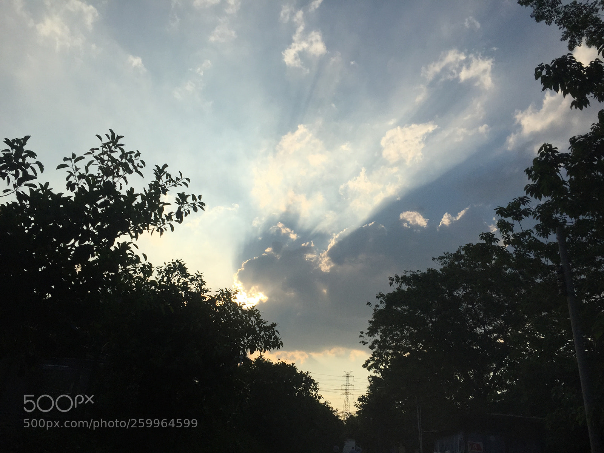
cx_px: 302
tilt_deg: +19.8
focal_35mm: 29
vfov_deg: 48.2
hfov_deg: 61.7
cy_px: 226
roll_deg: -6.4
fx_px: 506
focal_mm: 4.15
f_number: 2.2
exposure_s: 1/5650
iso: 32
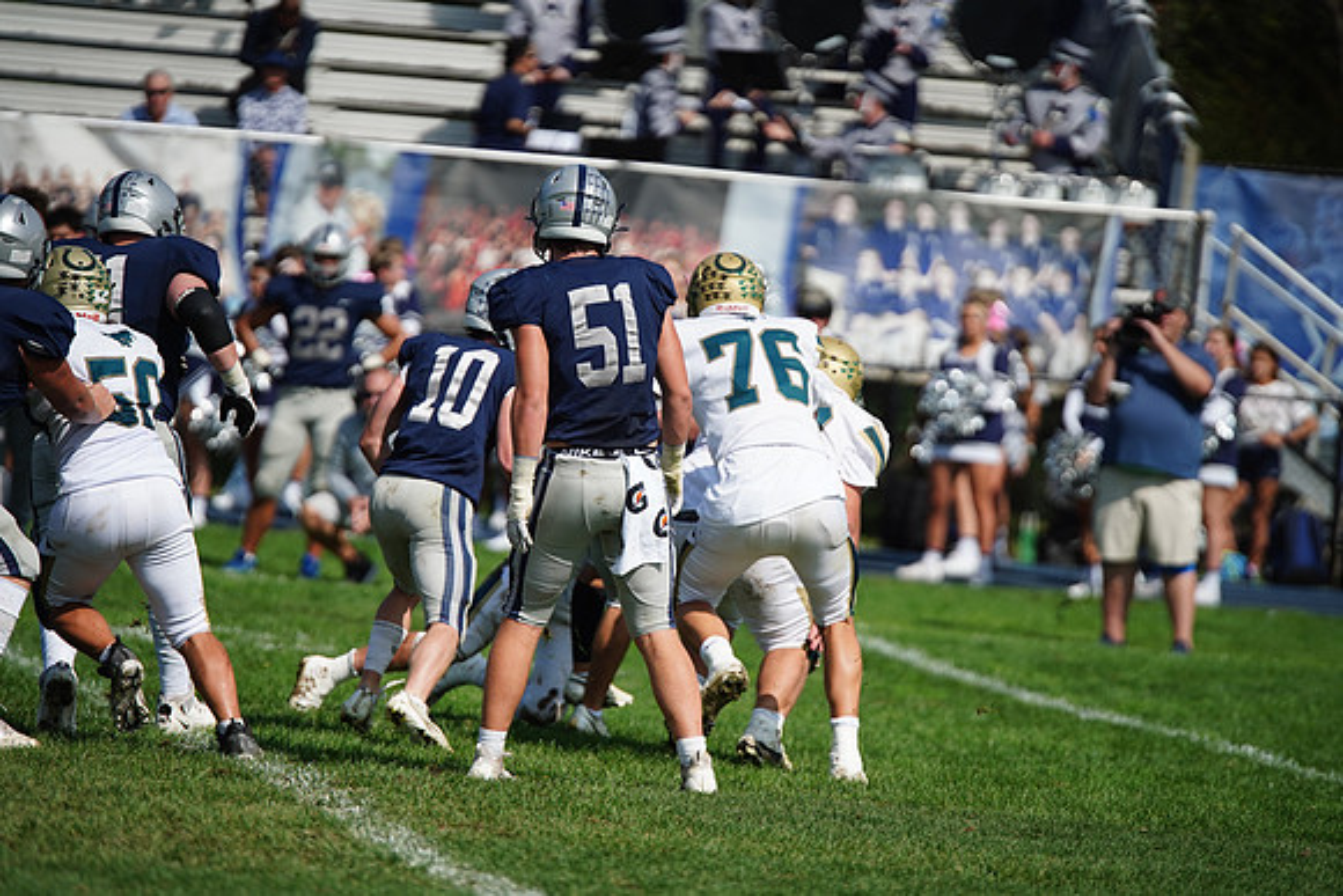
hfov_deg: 6.9
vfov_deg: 4.6
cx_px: 672
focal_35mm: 300
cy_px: 448
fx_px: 11194
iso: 400
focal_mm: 300
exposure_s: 1/8000
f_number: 2.8
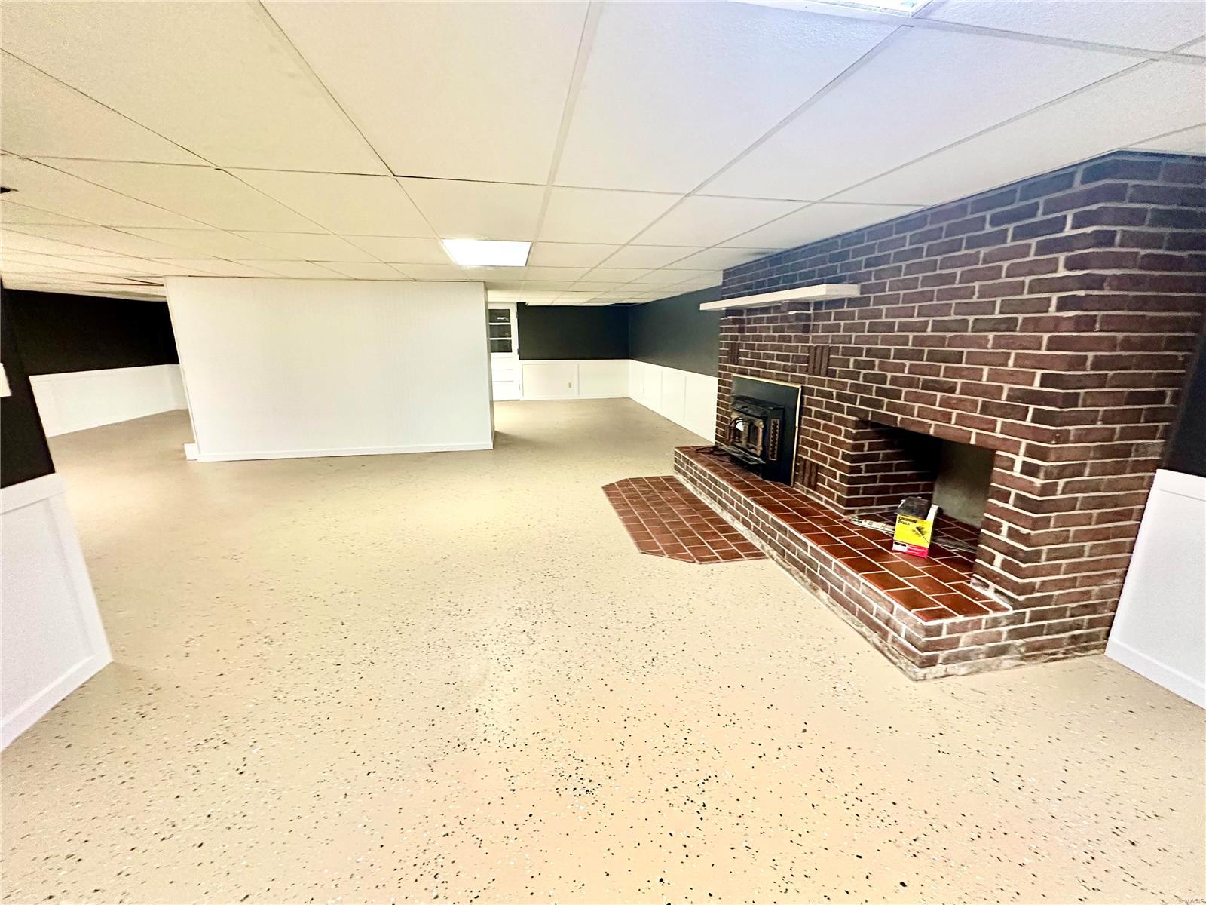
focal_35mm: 14
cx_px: 603
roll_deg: +0.3
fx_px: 488
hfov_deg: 102.1
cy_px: 452
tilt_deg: -13.0
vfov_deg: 85.7
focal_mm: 2.22
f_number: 2.2
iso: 640
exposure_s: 1/60
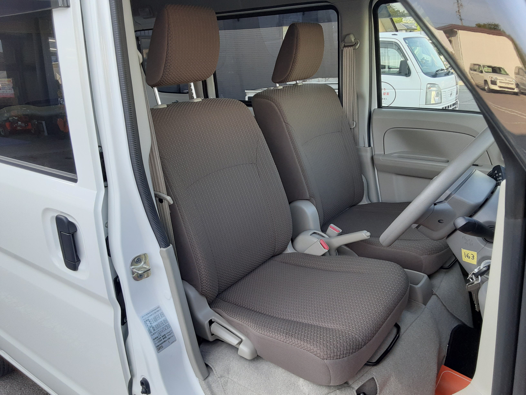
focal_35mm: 27
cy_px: 198
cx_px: 263
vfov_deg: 51.4
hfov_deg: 65.3
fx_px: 410
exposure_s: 1/162
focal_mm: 2.91
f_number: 1.9
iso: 40
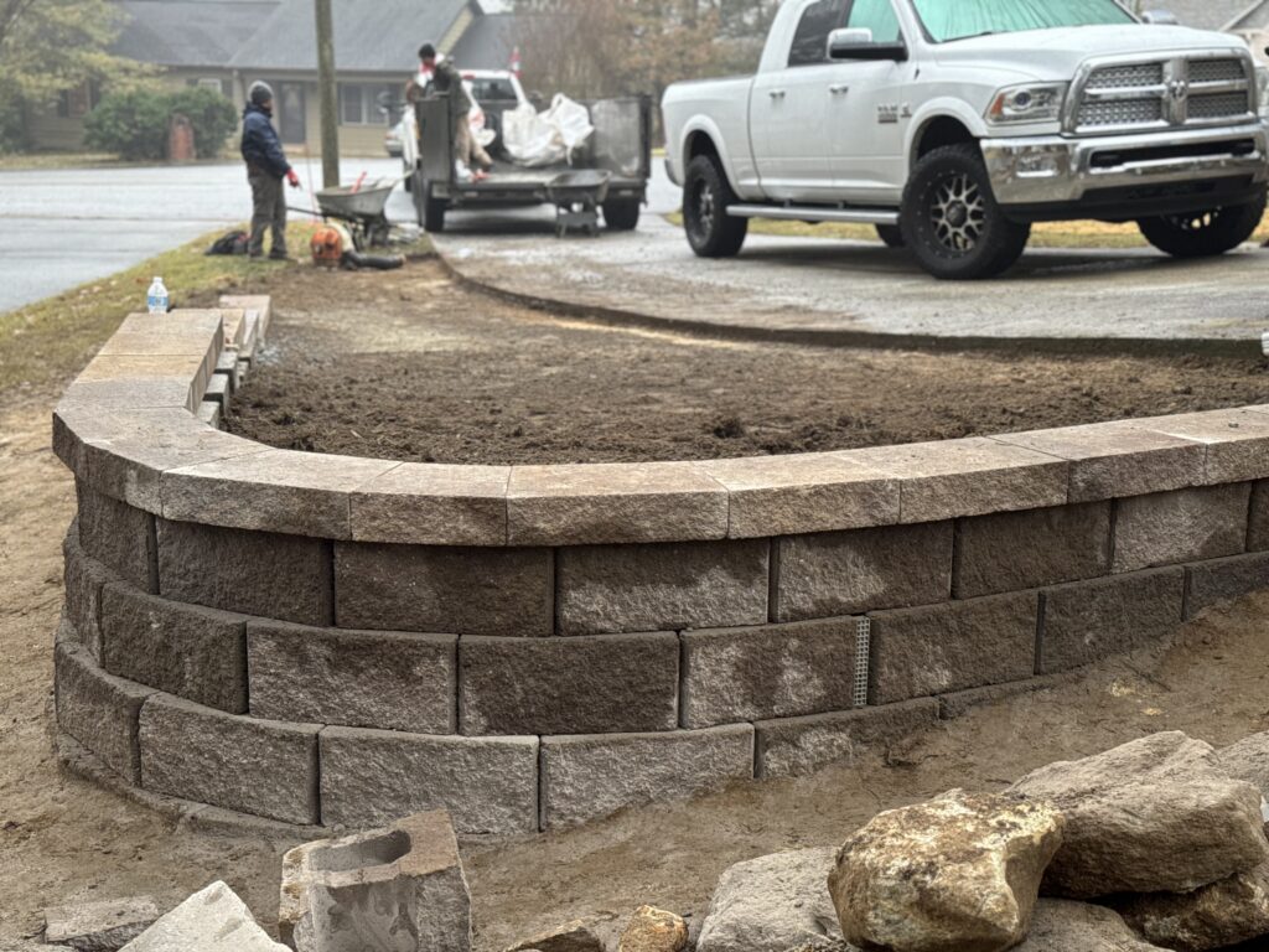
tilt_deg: -12.6
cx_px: 634
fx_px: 1760
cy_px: 476
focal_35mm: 48
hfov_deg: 39.7
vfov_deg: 30.3
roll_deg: -0.7
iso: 200
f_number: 1.78
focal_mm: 6.76
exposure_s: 1/60
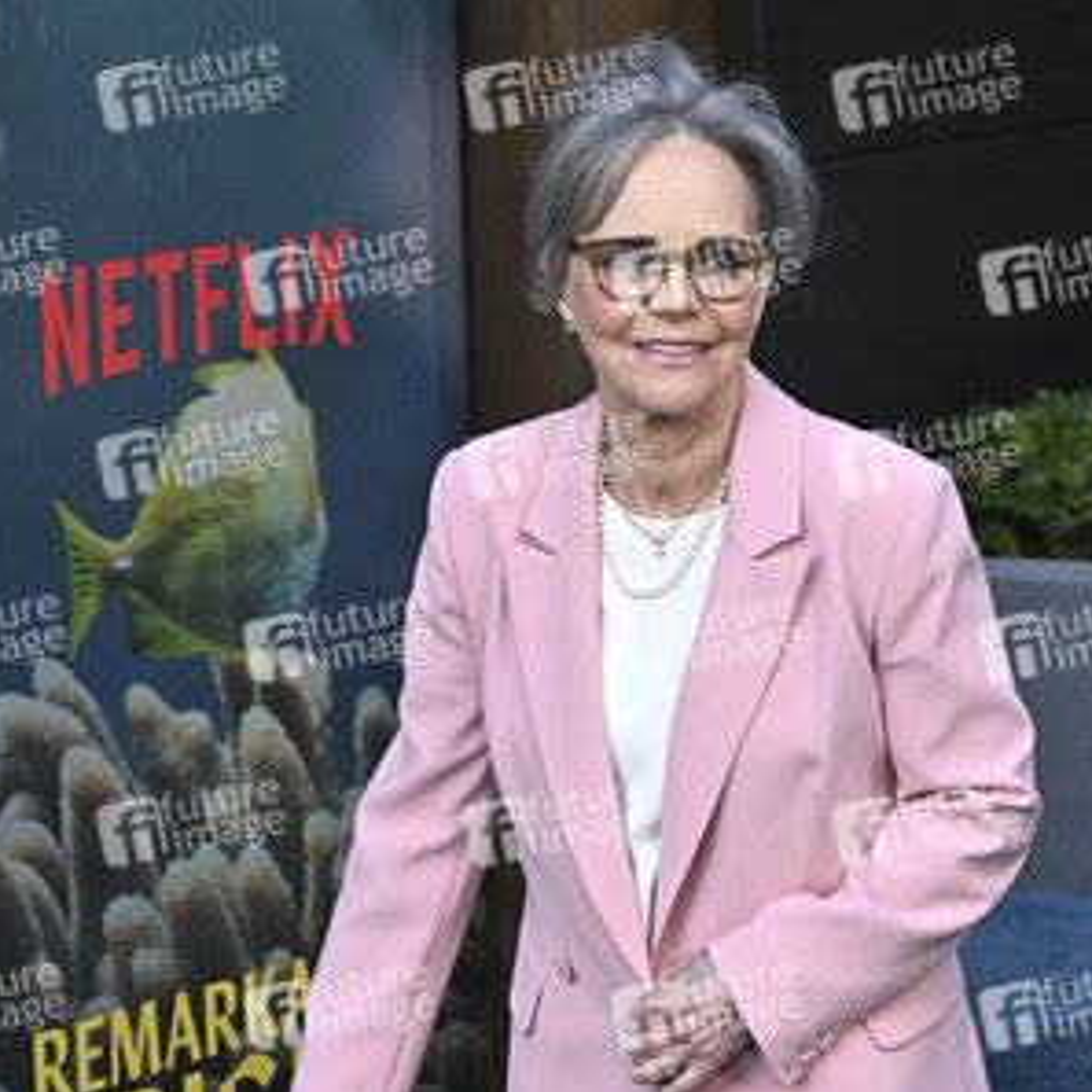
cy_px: 548
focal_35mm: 107
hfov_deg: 16.3
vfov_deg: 16.3
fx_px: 3819
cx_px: 609
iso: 1250
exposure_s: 1/320
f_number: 7.1
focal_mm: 83
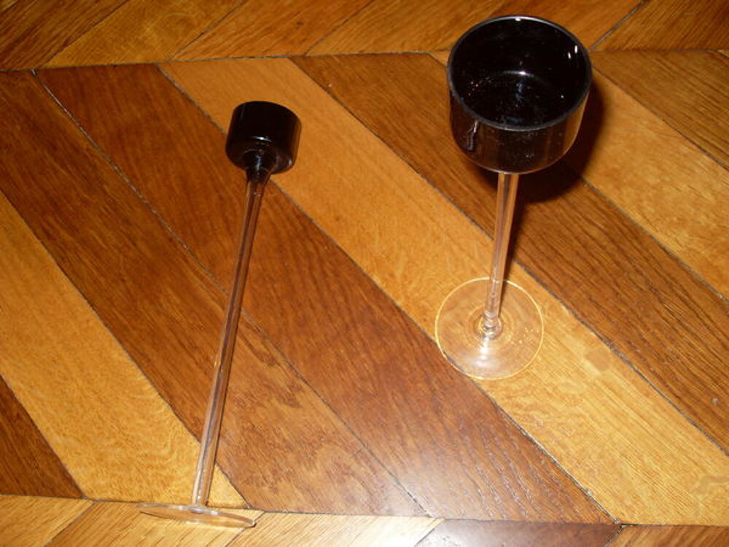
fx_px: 737
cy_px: 274
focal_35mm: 35
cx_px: 364
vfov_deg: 40.7
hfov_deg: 52.6
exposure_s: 1/45
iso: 100
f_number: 2.8
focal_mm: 6.3
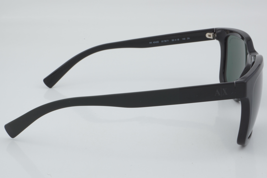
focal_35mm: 75
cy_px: 89
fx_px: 556
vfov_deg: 18.2
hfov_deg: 27.0
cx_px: 134
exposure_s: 1/3
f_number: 32
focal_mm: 50
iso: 100
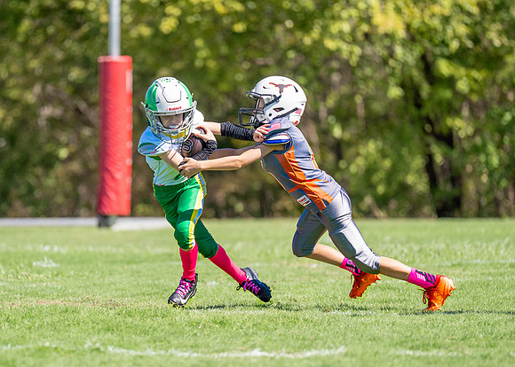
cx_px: 188
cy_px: 195
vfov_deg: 4.6
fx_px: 4578
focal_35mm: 313
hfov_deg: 6.4
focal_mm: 200
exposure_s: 1/3200
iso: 160
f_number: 2.8
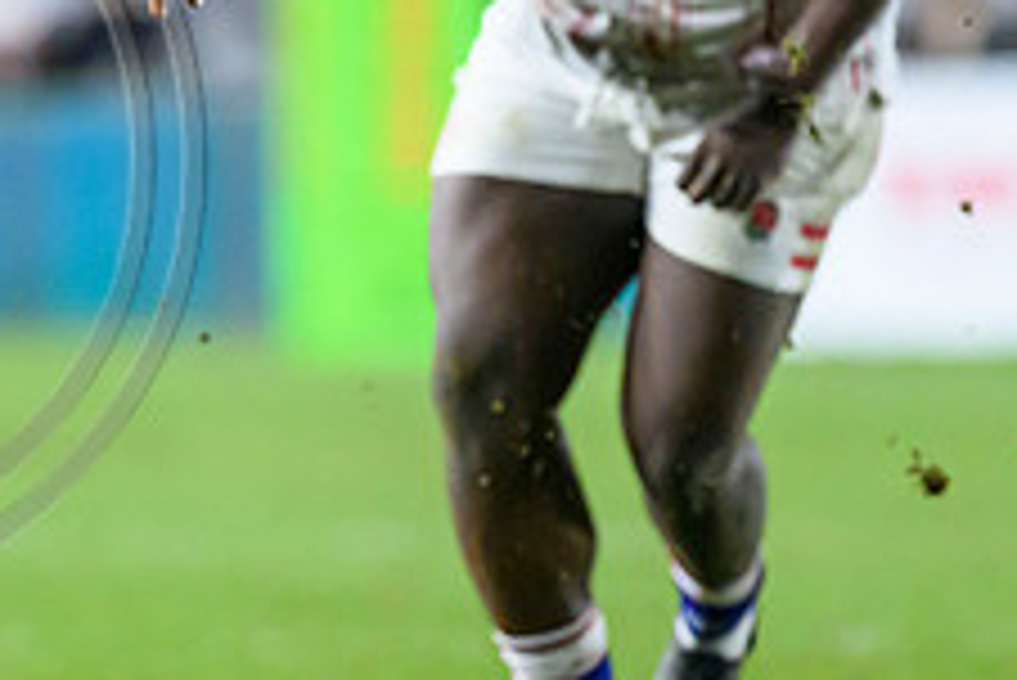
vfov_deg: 1.0
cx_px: -501
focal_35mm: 1354
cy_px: 390
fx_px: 38274
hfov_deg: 1.5
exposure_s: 1/1000
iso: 8000
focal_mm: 400
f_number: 3.5
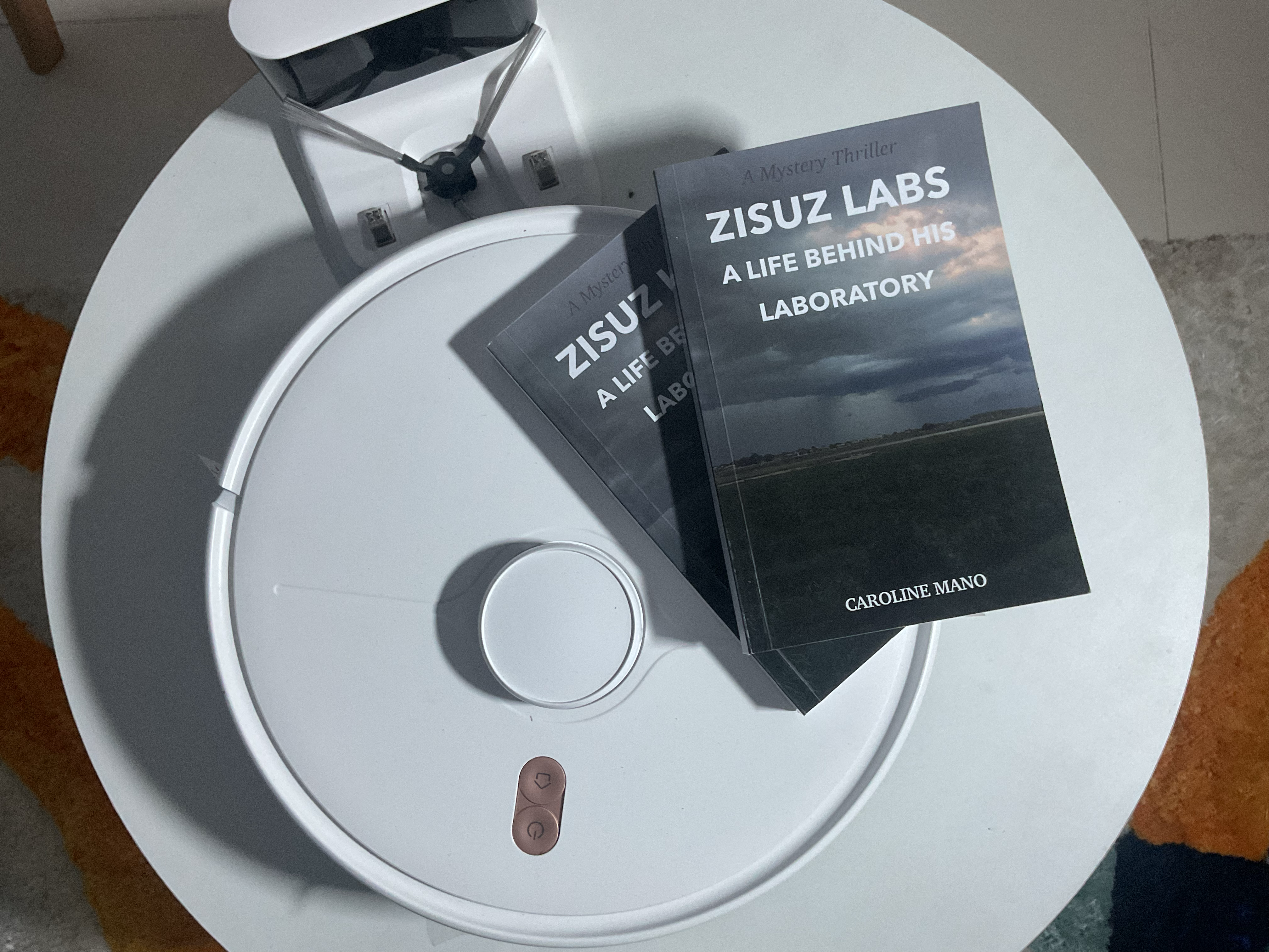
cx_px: 634
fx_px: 1063
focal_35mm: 29
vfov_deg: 48.2
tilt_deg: -83.2
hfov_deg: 61.7
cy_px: 476
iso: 125
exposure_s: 1/60
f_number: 1.8
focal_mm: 3
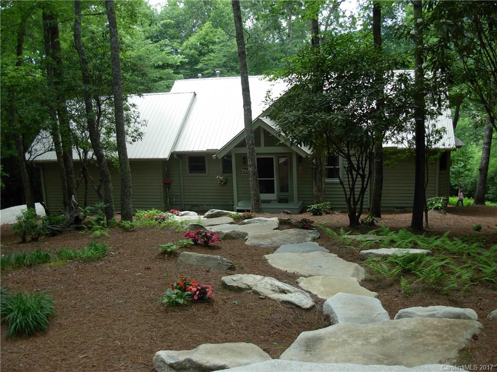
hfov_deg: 49.0
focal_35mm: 38
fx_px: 546
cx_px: 248
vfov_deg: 37.7
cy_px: 186
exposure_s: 1/124
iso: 79
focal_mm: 6.3
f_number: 2.9
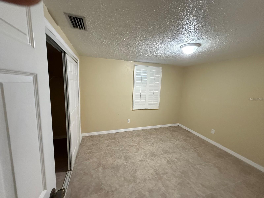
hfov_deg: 102.1
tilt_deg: -9.1
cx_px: 132
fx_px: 107
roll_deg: -3.0
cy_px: 99
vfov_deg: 85.7
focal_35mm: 14
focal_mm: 2.22
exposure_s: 1/60
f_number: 2.2
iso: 640
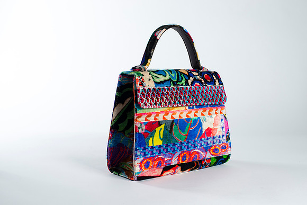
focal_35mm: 50
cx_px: 154
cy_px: 102
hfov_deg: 39.6
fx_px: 426
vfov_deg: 27.0
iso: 200
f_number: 7.1
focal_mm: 50
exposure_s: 1/200
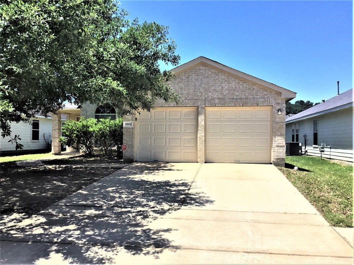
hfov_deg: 58.4
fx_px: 317
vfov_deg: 45.4
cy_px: 132
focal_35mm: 31
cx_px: 177
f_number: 2.4
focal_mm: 3.3
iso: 25
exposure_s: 1/1431
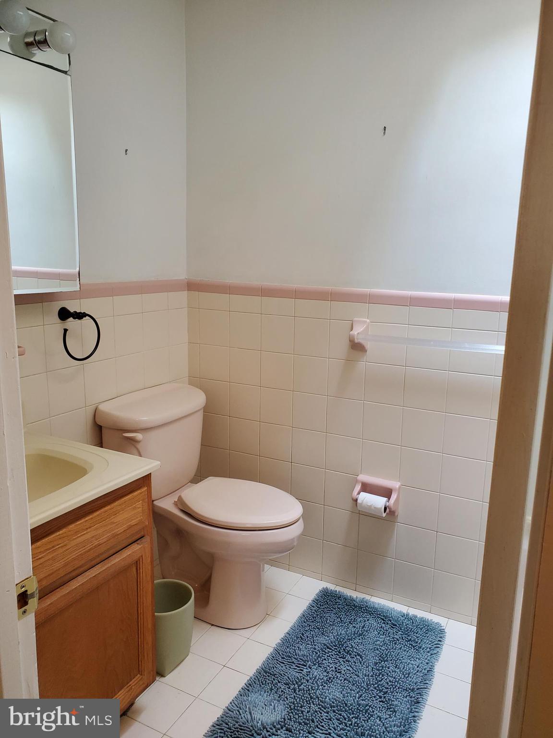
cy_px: 369
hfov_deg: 53.1
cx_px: 276
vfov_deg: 67.3
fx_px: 554
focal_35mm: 26
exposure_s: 1/59
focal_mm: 4.3
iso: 200
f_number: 2.4
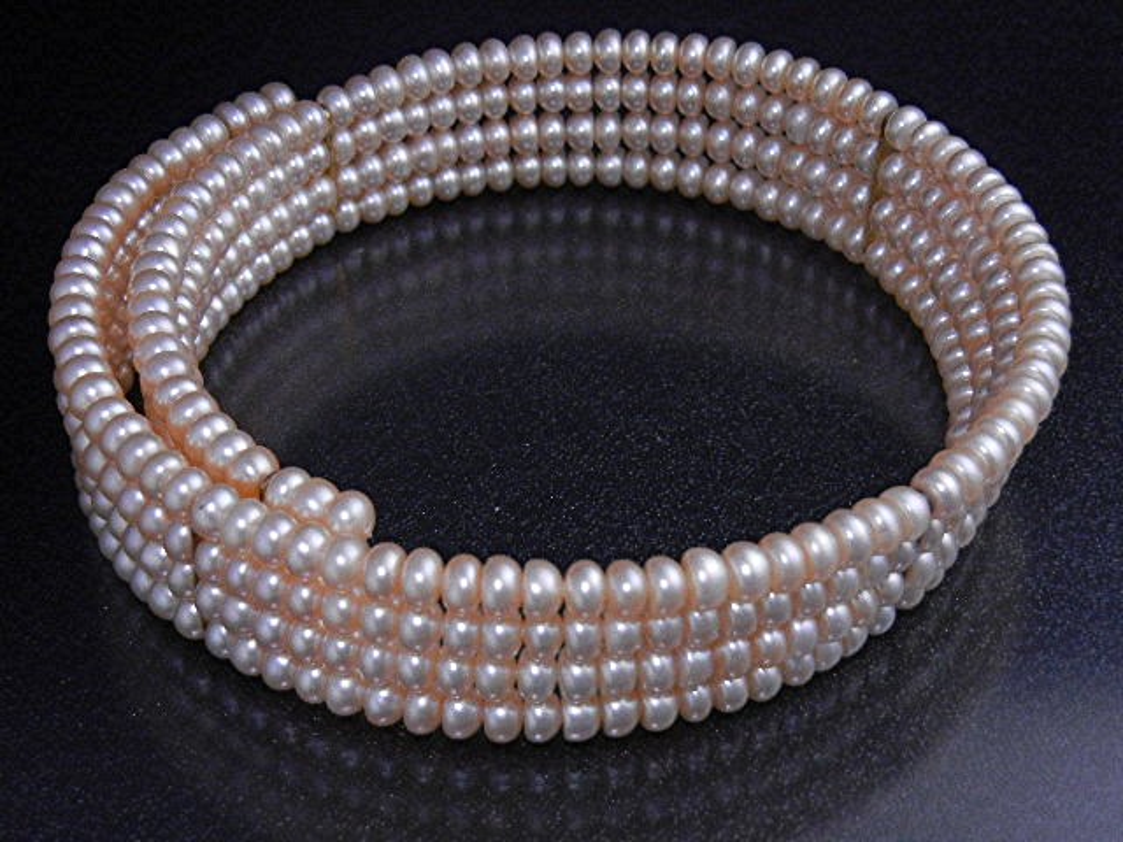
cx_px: 562
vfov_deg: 24.8
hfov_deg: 32.7
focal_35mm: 59
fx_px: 1914
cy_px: 421
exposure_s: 1/30
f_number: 8
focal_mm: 10.6
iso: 800
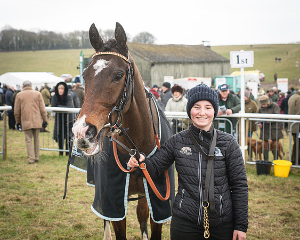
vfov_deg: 22.4
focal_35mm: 68
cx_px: 114
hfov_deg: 27.8
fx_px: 604
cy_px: 95
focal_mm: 50
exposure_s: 1/1000
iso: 640
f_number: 5
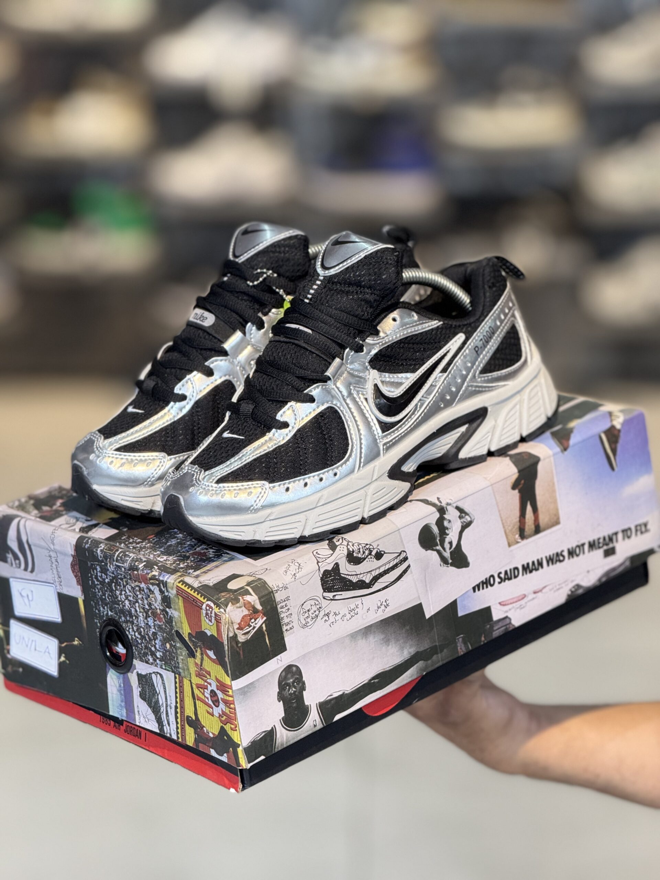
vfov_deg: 16.4
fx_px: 3051
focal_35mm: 120
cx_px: 330
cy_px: 440
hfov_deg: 12.3
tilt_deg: -11.8
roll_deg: +0.1
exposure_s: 1/100
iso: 200
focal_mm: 15.66
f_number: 2.8
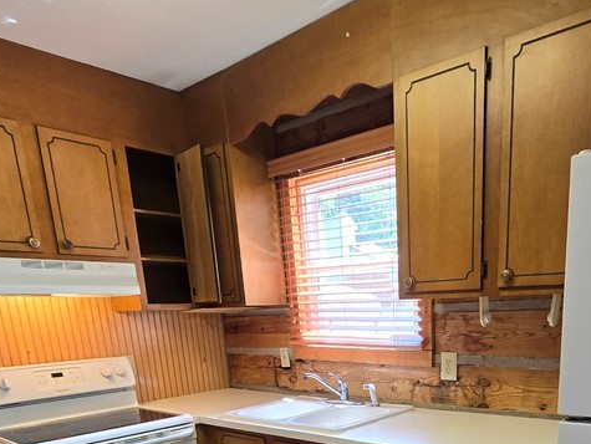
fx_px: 478
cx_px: 379
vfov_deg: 42.2
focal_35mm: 28
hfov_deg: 62.3
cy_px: 456
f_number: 2.2
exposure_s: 1/60
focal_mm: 2.2
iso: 125
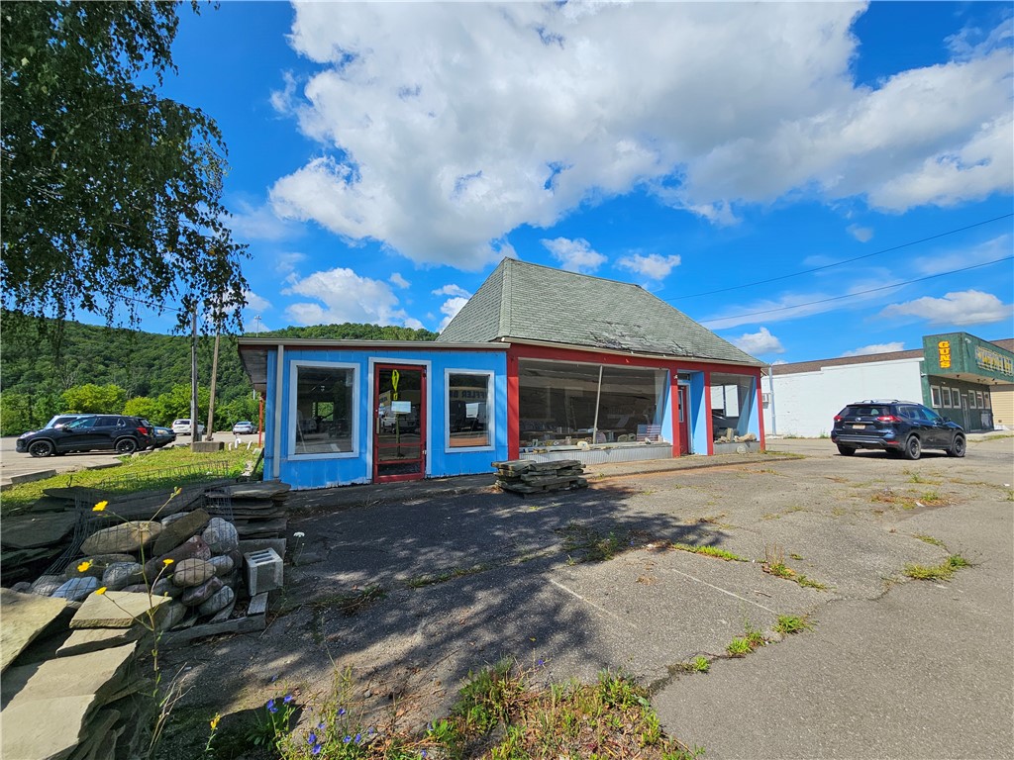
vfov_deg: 89.9
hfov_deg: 106.2
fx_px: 381
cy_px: 380
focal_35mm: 13
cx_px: 507
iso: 50
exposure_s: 1/3009
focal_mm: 2.2
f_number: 2.2
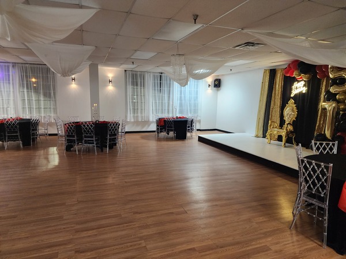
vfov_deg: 58.9
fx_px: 230
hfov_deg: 73.9
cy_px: 130
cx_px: 173
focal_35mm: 23
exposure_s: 1/120
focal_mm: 6.4
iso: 640
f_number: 1.8
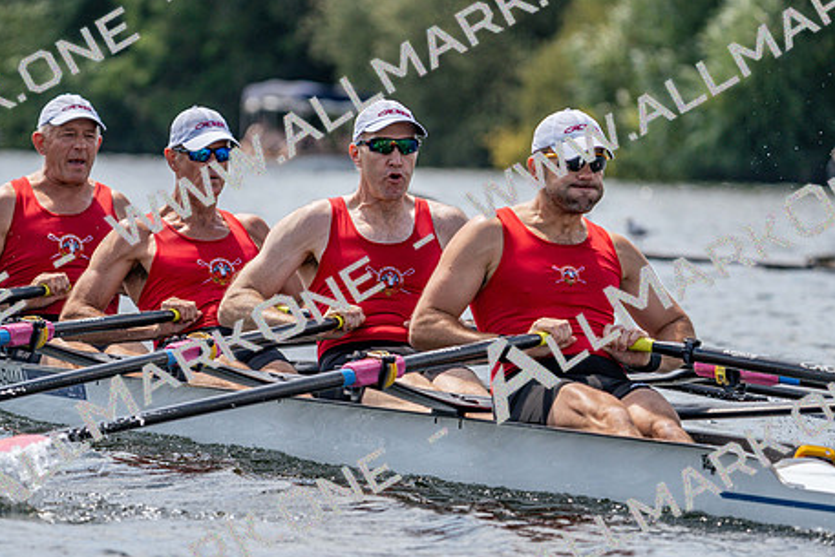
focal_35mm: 381
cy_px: 251
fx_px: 8839
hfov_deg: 5.4
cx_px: 331
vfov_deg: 3.6
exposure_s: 1/2000
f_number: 6.3
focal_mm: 300
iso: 400
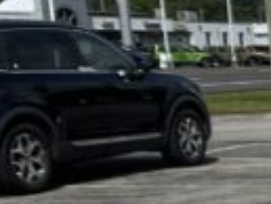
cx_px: 777
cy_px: 309
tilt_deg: -13.4
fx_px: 1614
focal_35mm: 206
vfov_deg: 7.1
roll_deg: +0.1
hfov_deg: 8.3
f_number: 1.5
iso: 50
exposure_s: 1/11364
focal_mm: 5.7
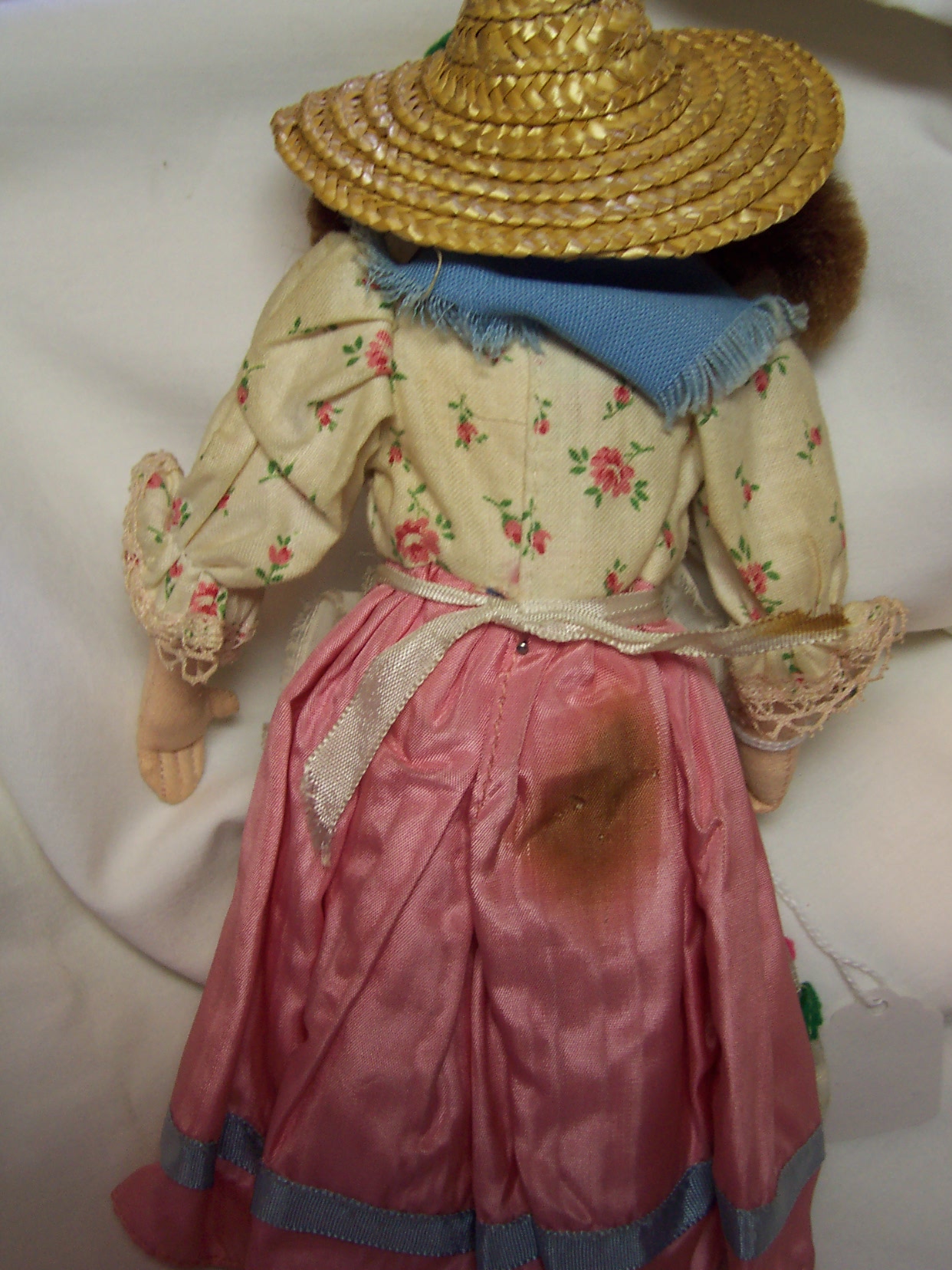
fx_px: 1357
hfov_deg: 38.7
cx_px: 476
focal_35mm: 37
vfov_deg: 50.1
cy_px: 635
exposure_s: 1/60
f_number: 2.8
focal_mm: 5.6
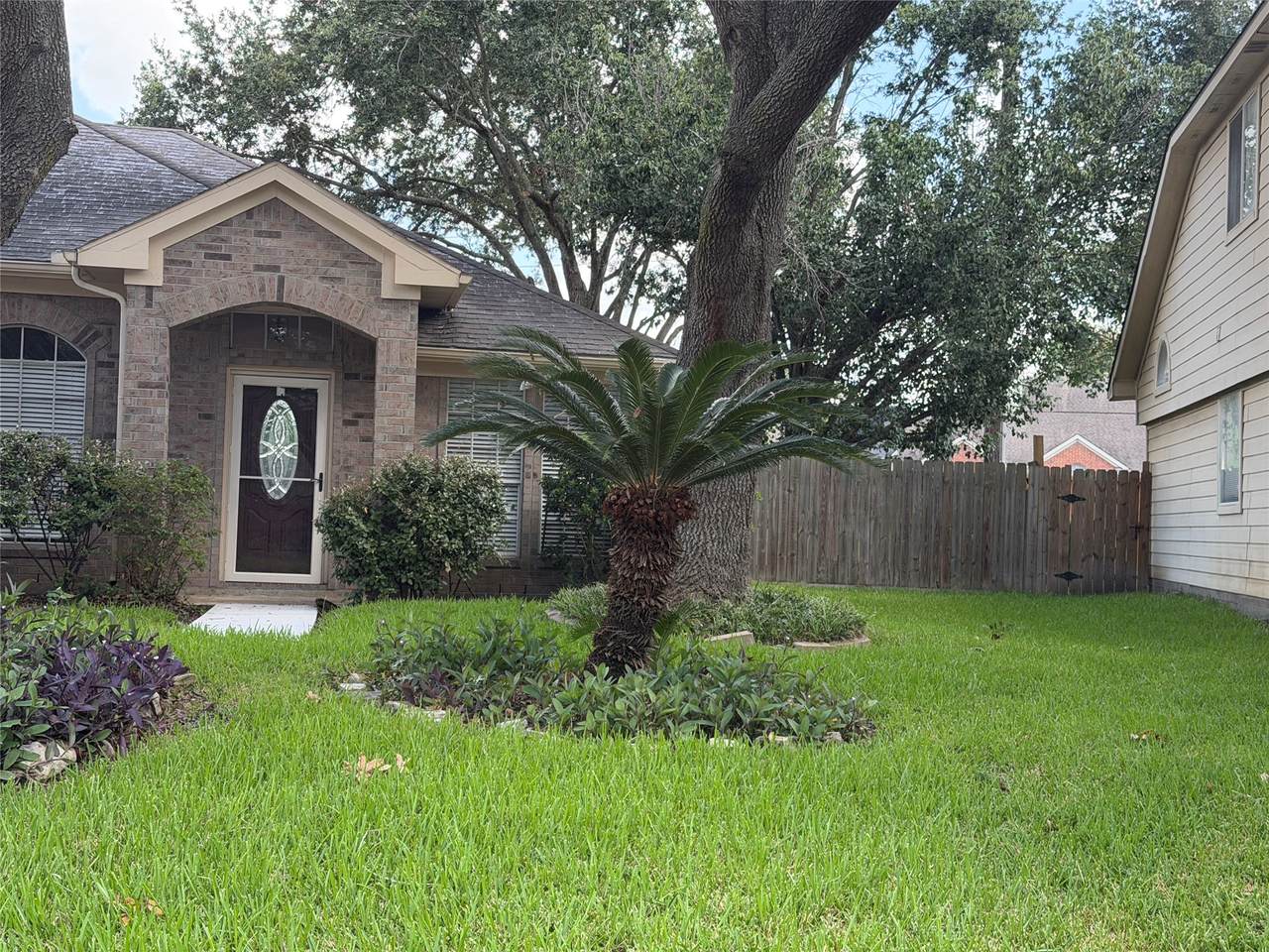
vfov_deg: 30.3
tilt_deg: +1.3
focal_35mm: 48
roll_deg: -1.3
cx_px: 634
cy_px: 476
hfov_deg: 39.7
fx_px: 1760
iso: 100
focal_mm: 6.76
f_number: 1.78
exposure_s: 1/534
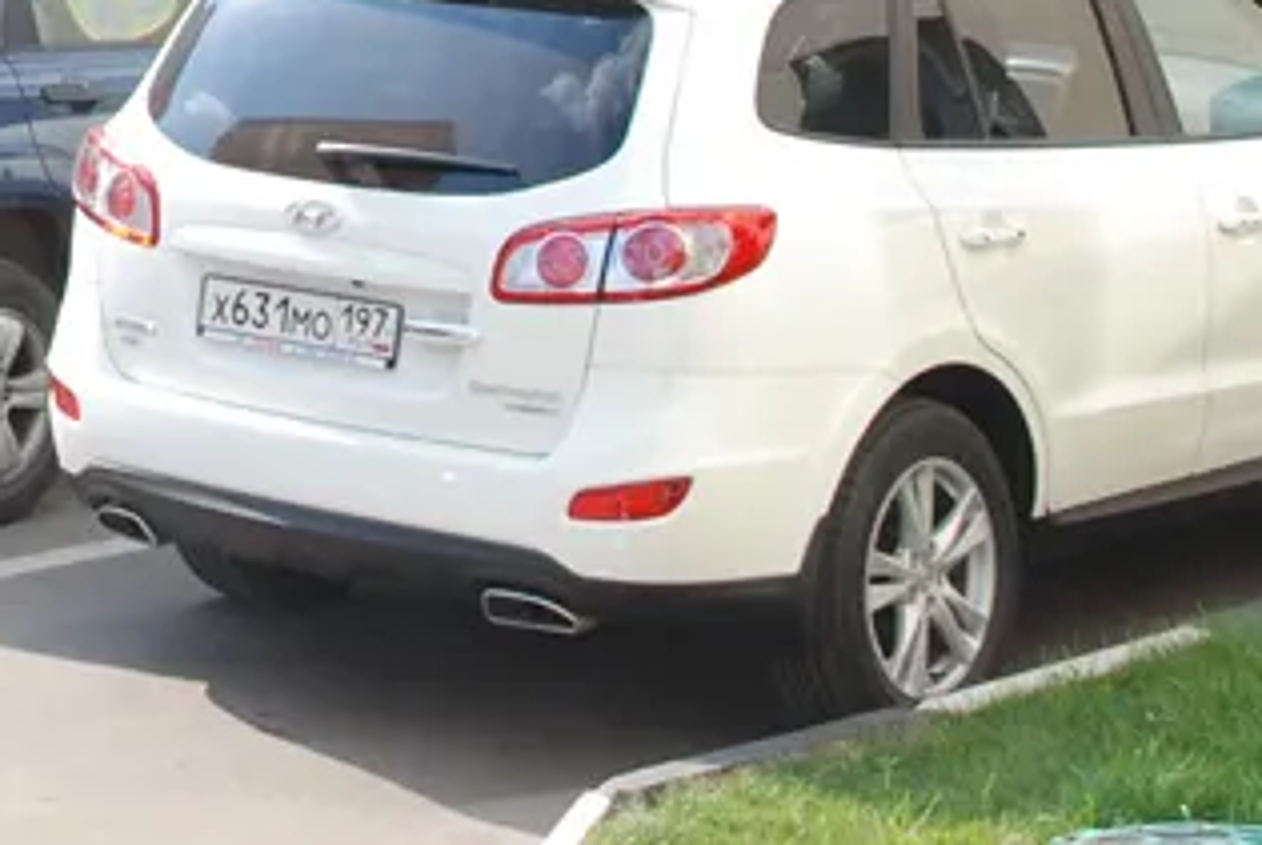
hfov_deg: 14.5
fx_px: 4704
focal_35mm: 134
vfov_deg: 9.6
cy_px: -781
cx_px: -441
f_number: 8
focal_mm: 22
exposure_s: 1/250
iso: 400
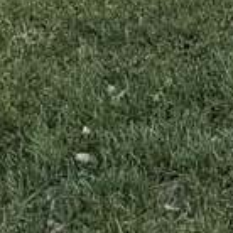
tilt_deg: -5.9
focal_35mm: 92
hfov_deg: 11.9
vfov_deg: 14.5
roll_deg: -0.6
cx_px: 662
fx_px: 701
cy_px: -279
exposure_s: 1/121
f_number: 2.2
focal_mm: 2.22
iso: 125
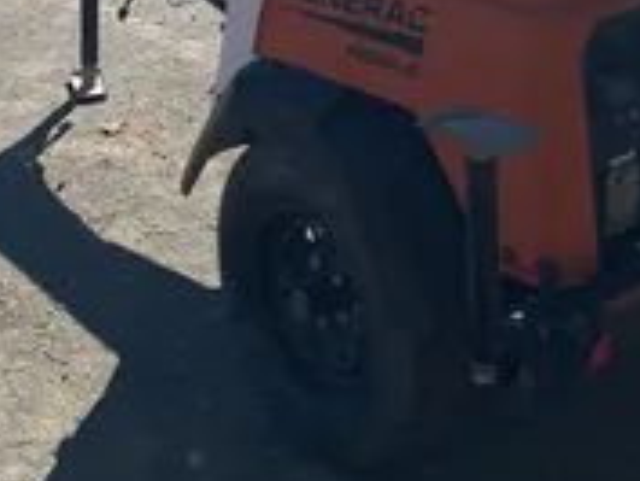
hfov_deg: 23.8
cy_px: -168
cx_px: 492
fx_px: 1499
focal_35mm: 81
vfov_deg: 17.0
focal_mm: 4.2
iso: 50
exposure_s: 1/5556
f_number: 1.6
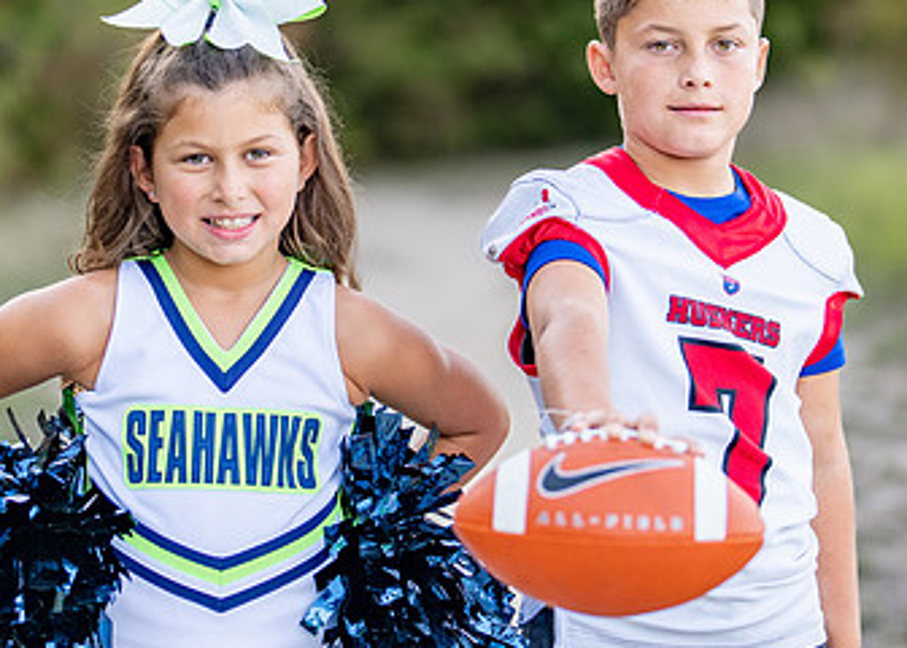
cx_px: 481
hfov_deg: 15.7
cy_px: 207
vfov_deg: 11.2
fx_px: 3297
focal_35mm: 128
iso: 100
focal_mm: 50
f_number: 1.2
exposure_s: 1/500
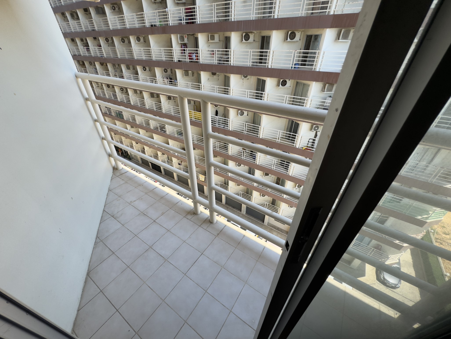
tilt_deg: -34.8
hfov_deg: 102.1
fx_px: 182
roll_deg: -0.9
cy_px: 170
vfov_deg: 85.7
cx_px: 226
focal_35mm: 14
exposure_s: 1/518
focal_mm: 2.22
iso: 40
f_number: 2.2
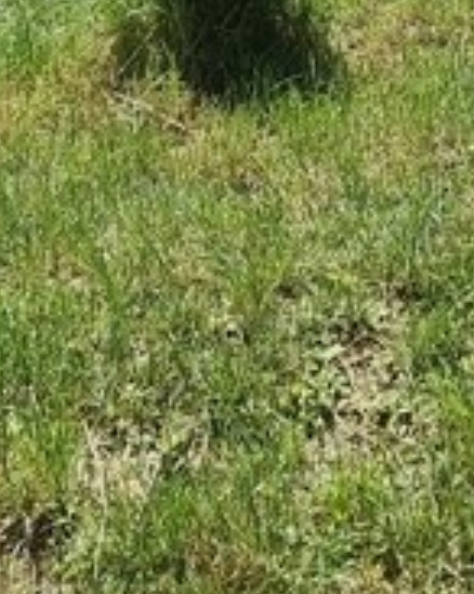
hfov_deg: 11.6
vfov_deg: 12.3
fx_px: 2301
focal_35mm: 131
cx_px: 523
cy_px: -734
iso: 50
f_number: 1.8
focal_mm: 6.7
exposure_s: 1/812
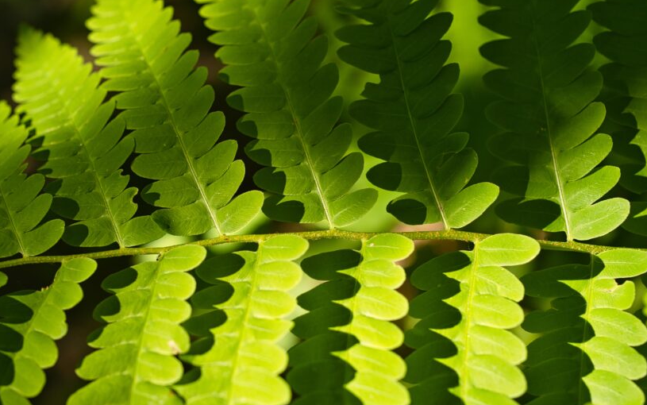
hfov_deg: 32.0
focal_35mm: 64
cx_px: 290
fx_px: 1129
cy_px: 237
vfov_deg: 20.3
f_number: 2.8
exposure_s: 1/210
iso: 160
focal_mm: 33
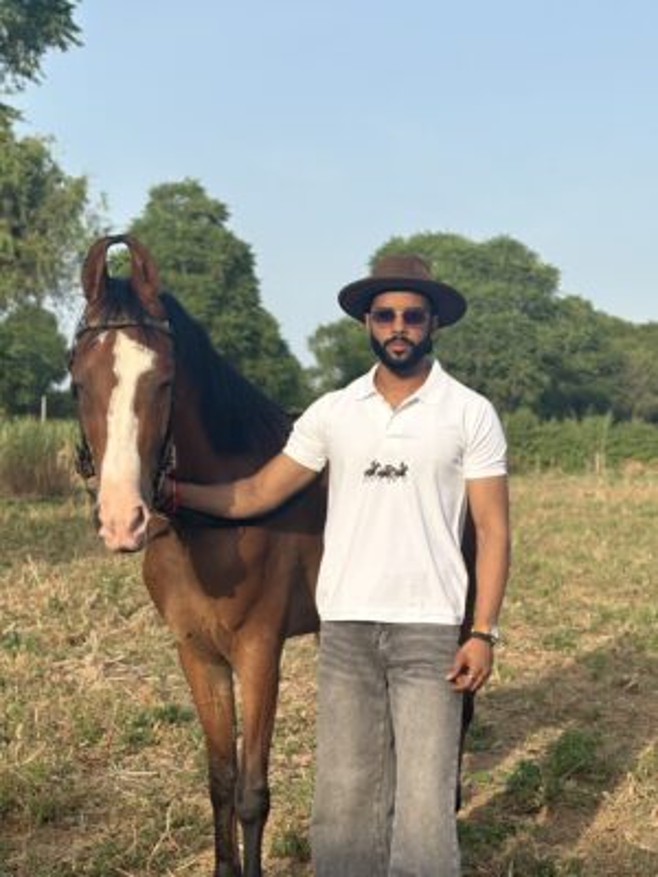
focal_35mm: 52
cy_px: 438
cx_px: 329
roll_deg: -1.7
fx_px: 1318
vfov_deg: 36.8
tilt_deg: -1.8
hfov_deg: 28.0
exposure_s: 1/1709
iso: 32
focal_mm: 5.96
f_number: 1.6
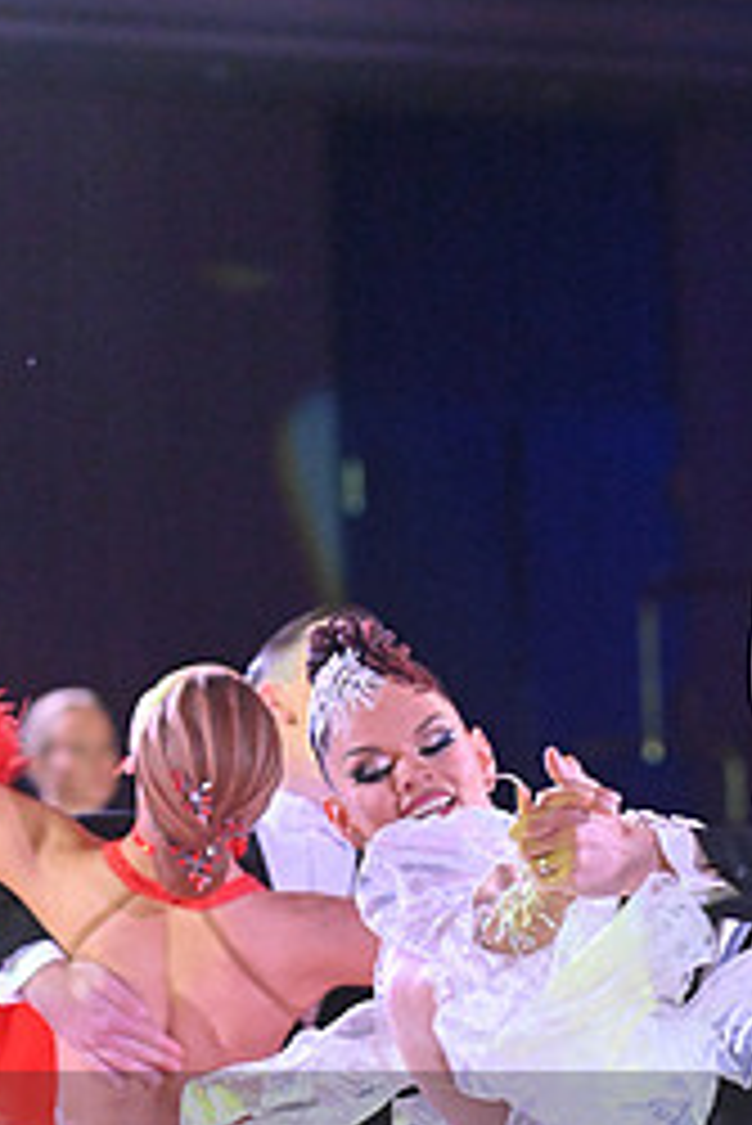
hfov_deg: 3.0
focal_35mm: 464
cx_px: 547
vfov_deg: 4.4
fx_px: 14517
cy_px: 1224
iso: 6400
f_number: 5.6
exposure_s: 1/400
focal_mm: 200
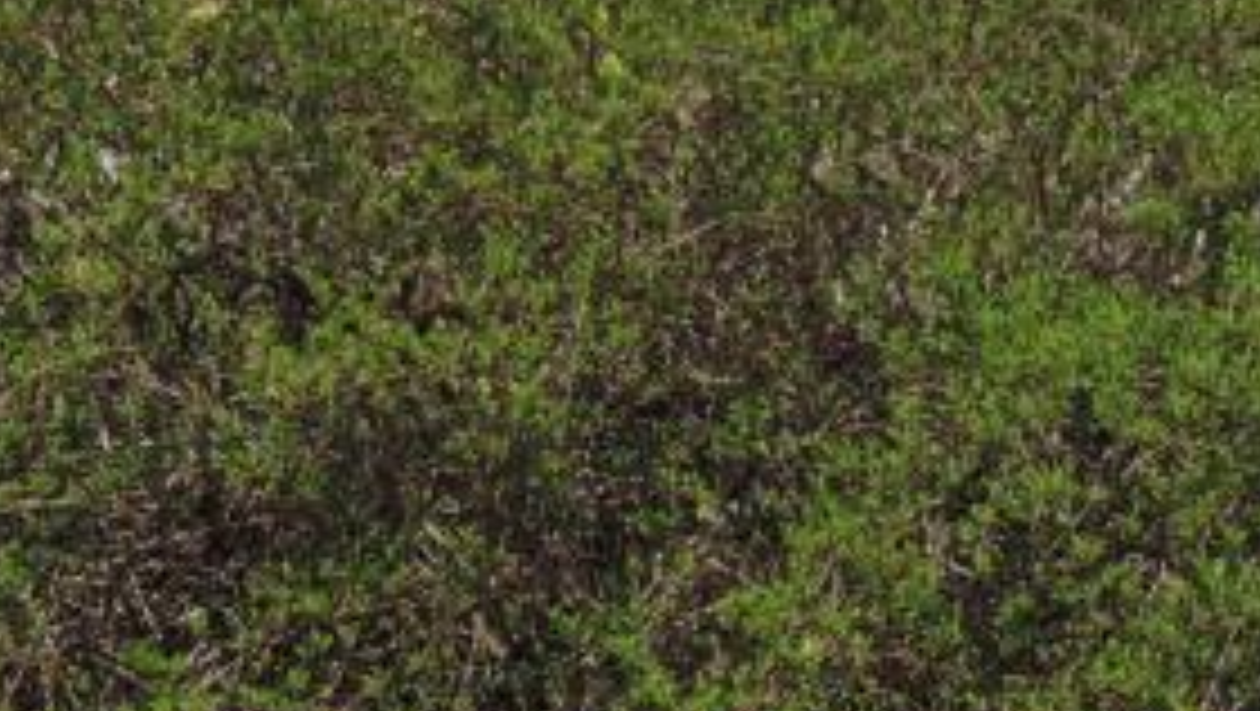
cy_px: -446
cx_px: 1197
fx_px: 6654
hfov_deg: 10.7
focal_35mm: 199
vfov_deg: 6.0
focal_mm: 8.9
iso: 80
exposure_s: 1/1000
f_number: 3.6
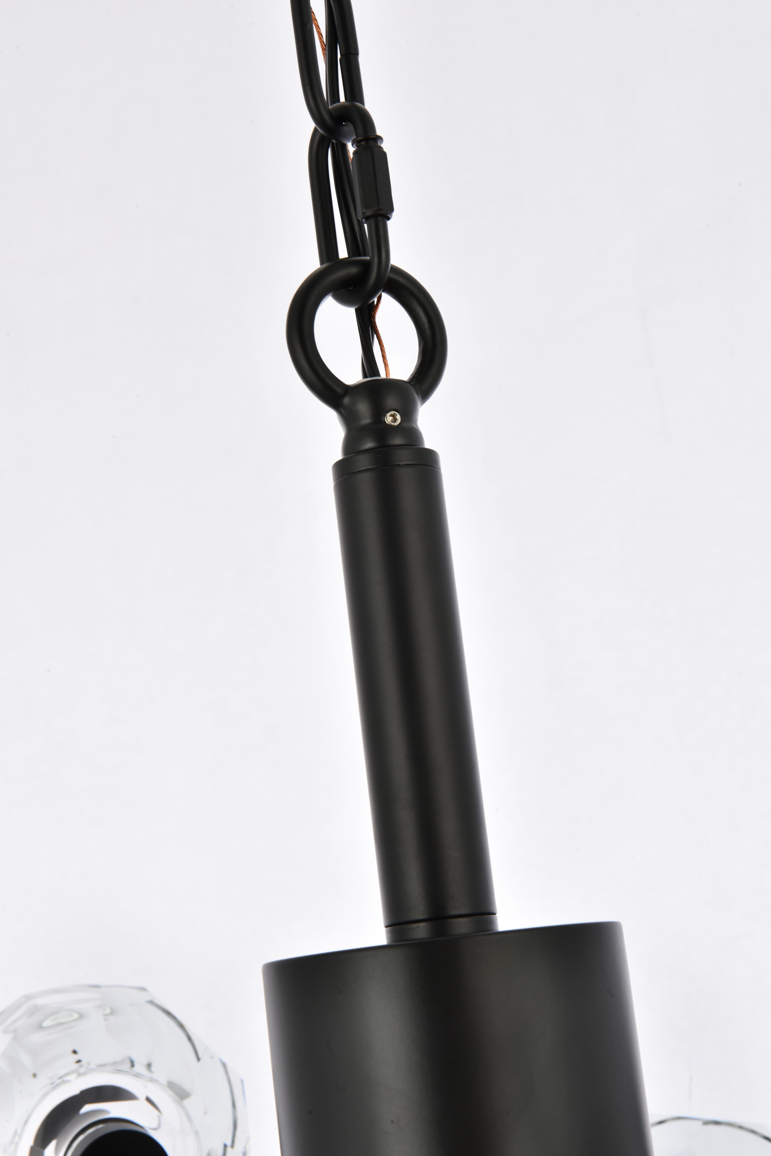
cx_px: 386
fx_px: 2247
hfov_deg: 19.5
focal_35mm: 70
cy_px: 578
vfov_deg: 28.8
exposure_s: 1/100
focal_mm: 70
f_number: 22
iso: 80
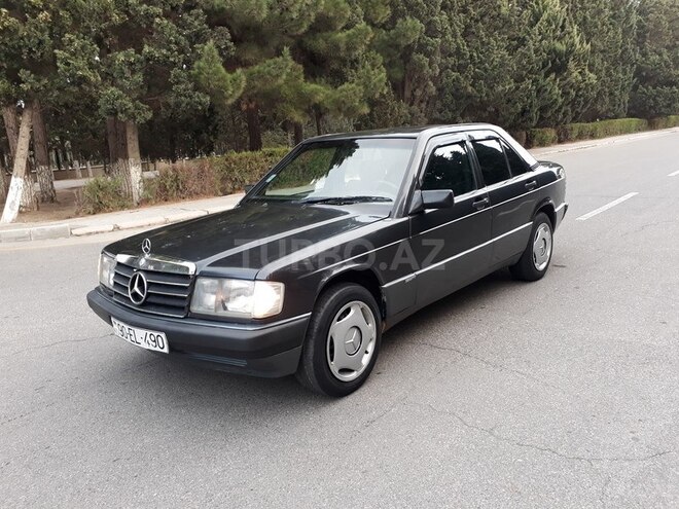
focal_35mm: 27
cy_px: 254
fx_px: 530
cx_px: 340
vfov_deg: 51.4
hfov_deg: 65.3
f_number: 1.9
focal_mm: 3.6
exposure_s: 1/33
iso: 50
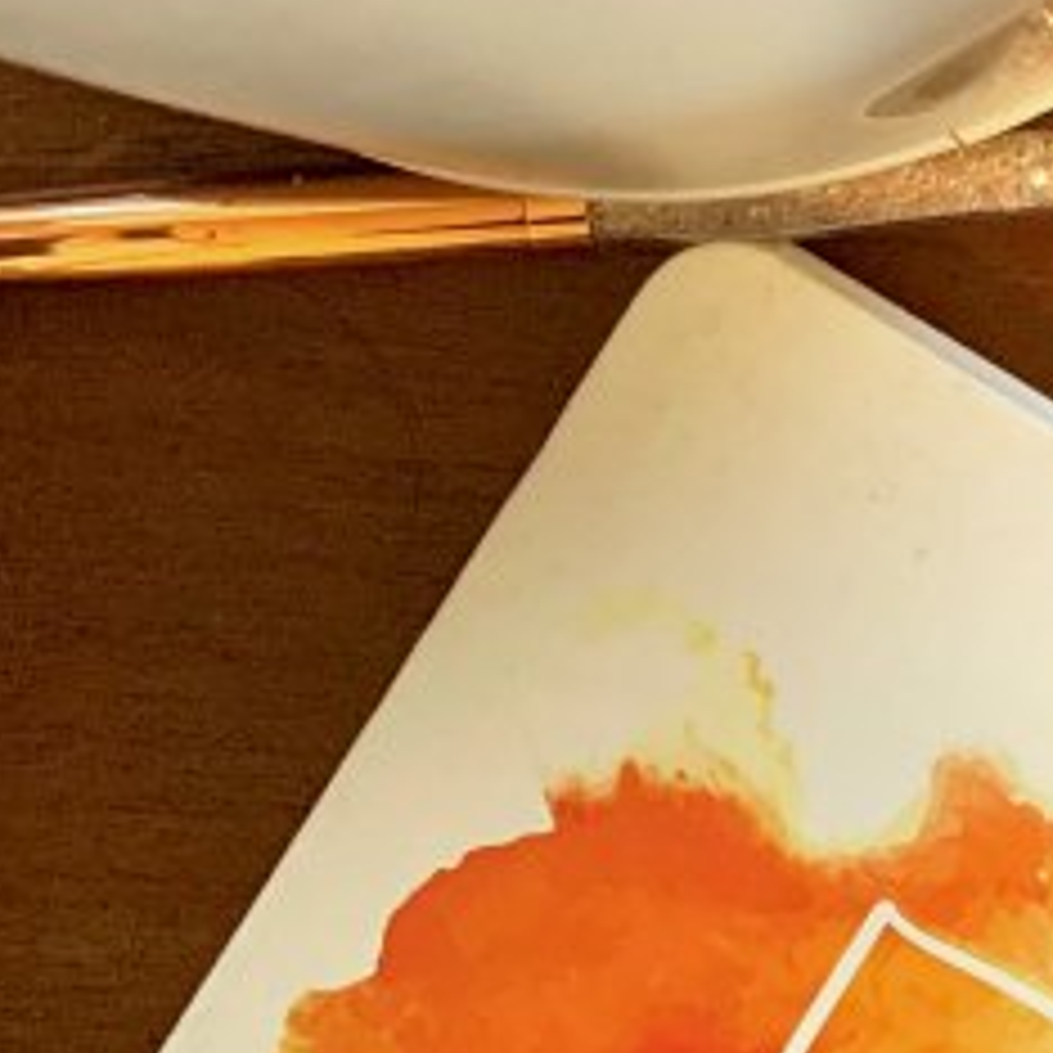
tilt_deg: -81.4
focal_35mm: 98
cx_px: 1652
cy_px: -333
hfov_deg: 16.0
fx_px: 3373
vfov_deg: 16.7
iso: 320
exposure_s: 1/60
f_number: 1.8
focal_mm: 4.25
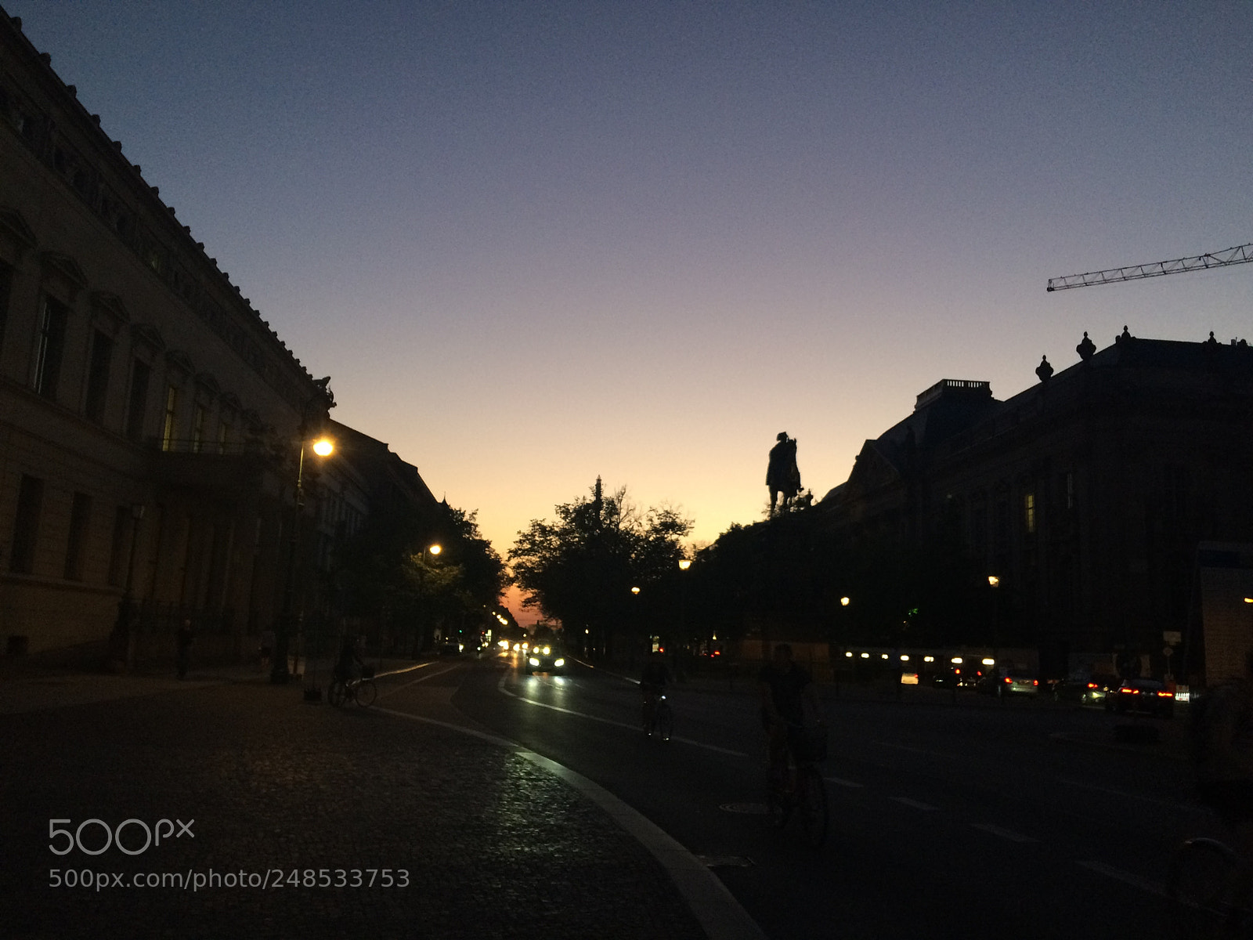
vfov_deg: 48.2
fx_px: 1050
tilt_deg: +8.5
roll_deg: -2.2
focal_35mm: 29
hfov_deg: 61.7
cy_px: 470
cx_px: 626
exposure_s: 1/33
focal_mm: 4.15
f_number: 2.2
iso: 64
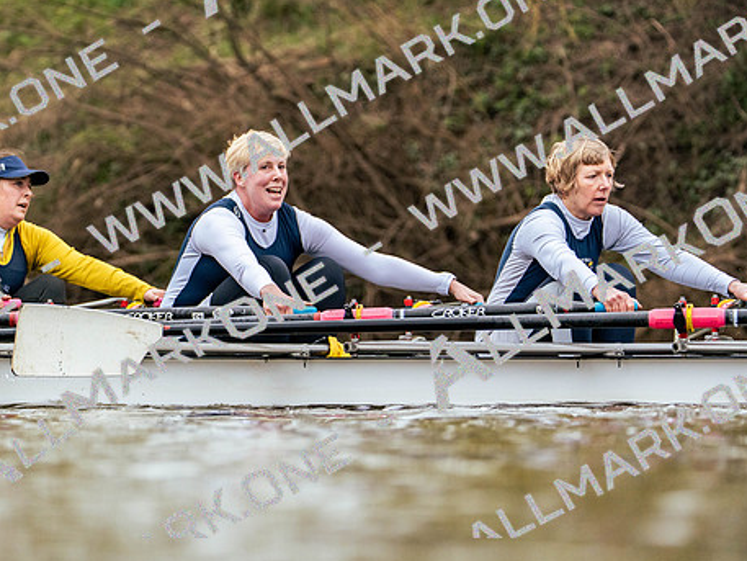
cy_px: 258
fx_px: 8979
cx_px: 289
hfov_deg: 4.8
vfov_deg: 3.6
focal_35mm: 416
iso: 3200
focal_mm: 341
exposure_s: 1/1600
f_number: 6.3
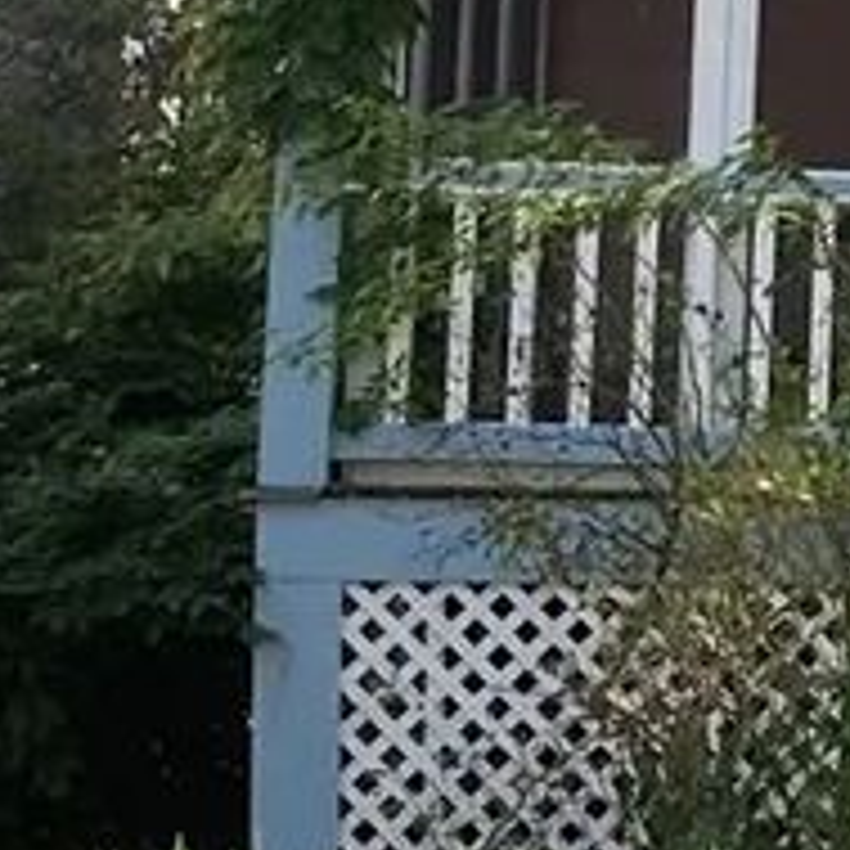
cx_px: 1848
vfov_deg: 9.8
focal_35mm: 179
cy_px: 304
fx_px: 4973
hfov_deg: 9.0
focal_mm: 3.99
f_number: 1.8
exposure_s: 1/250
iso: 20
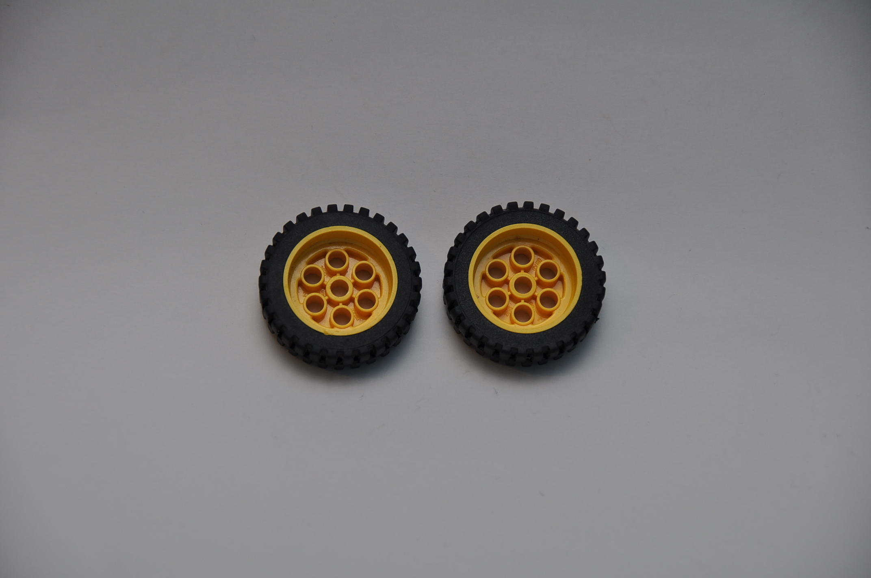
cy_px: 289
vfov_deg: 9.6
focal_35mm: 142
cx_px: 436
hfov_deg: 14.4
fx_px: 3443
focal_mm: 95
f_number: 5.3
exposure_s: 1/60
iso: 200
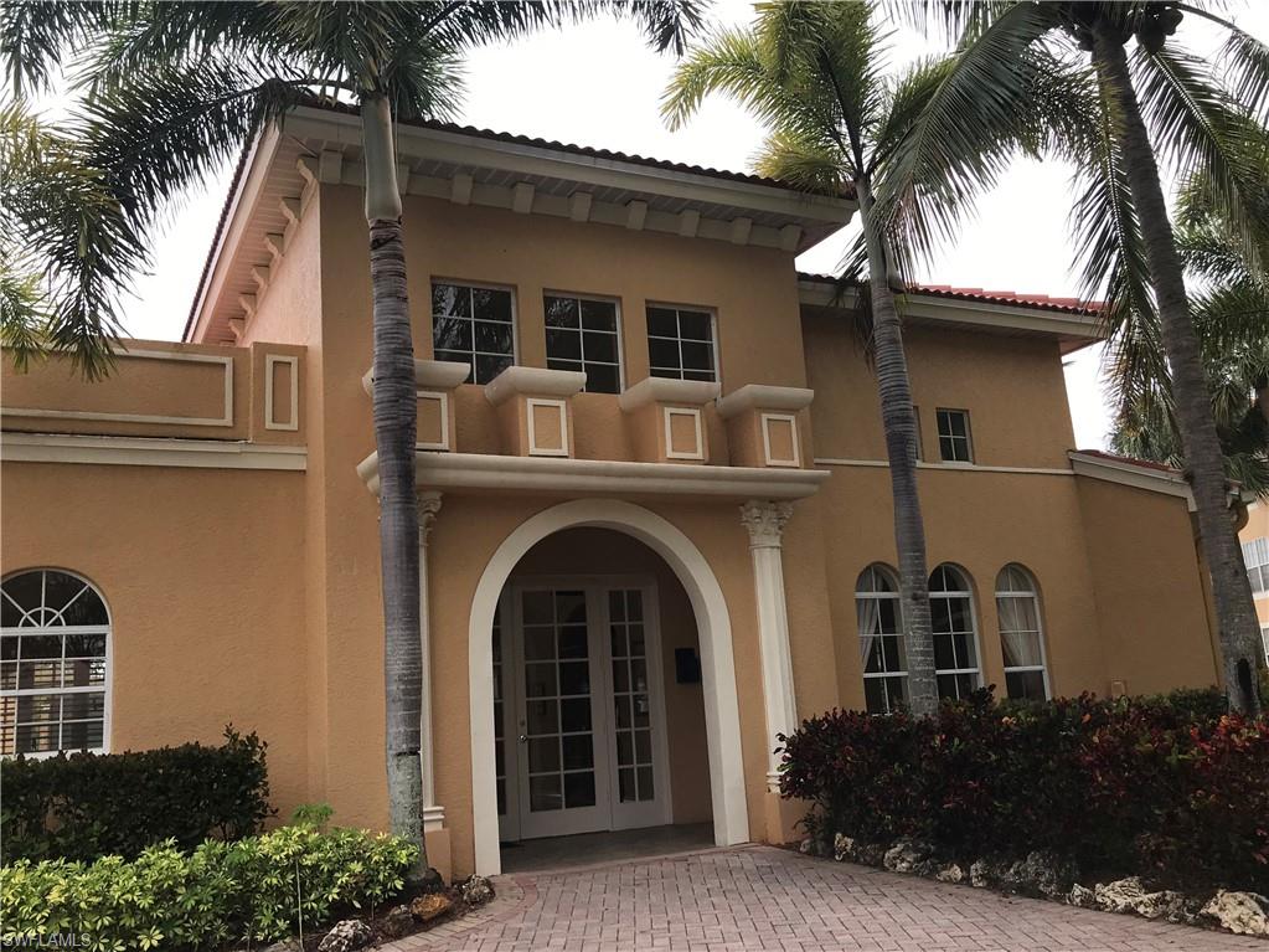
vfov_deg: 49.7
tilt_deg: +12.6
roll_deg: -2.7
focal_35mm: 28
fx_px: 1026
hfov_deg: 63.4
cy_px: 476
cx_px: 634
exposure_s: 1/1030
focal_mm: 3.99
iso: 20
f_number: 1.8
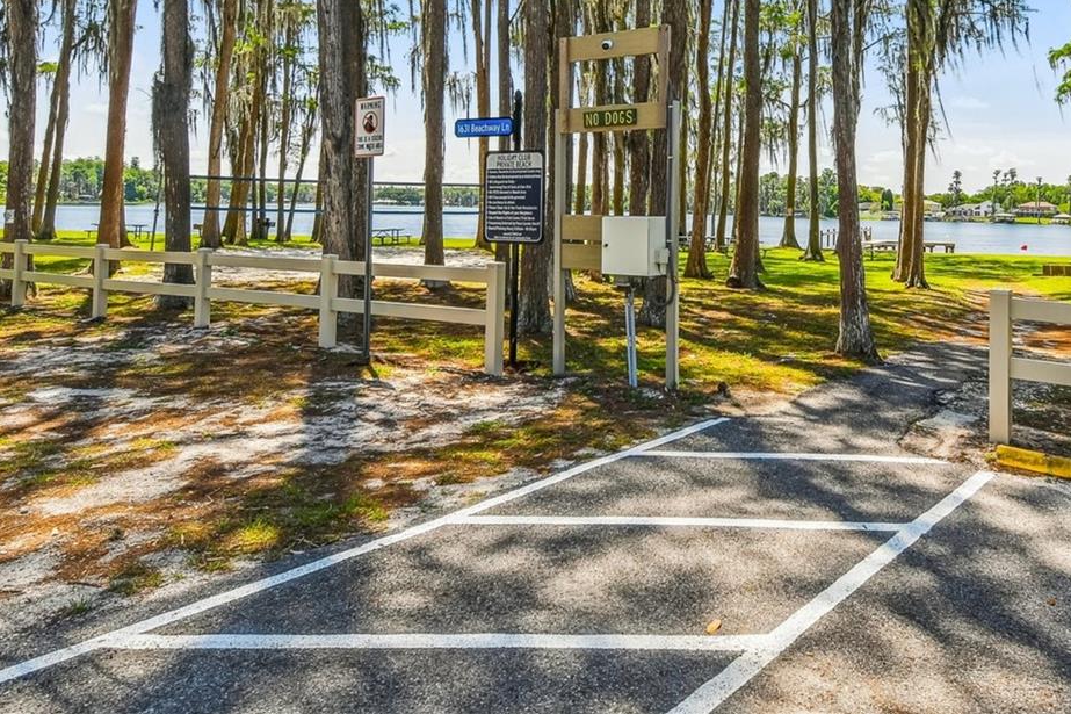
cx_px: 666
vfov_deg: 45.7
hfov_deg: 68.4
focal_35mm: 26
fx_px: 773
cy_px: 96
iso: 100
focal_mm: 10
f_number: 7.1
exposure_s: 1/160
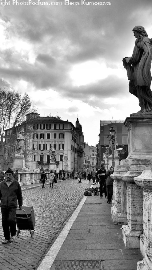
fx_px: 323
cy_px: 134
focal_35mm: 45
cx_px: 76
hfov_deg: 26.5
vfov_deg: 45.5
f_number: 9
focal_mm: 28
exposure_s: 1/320
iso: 200
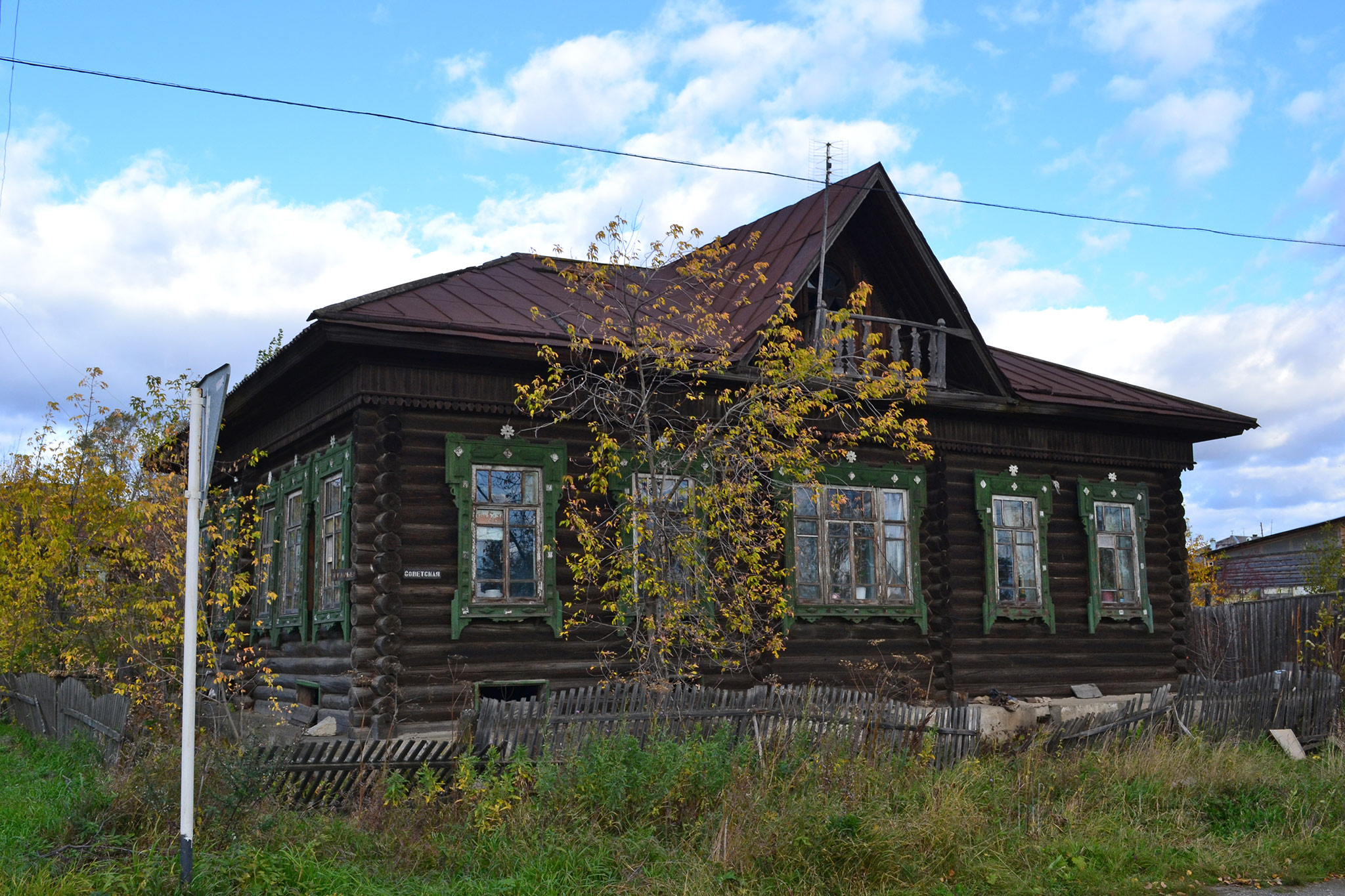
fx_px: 1233
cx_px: 672
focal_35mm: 33
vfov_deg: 40.0
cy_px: 448
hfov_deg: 57.2
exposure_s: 1/200
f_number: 10
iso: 400
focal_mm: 22
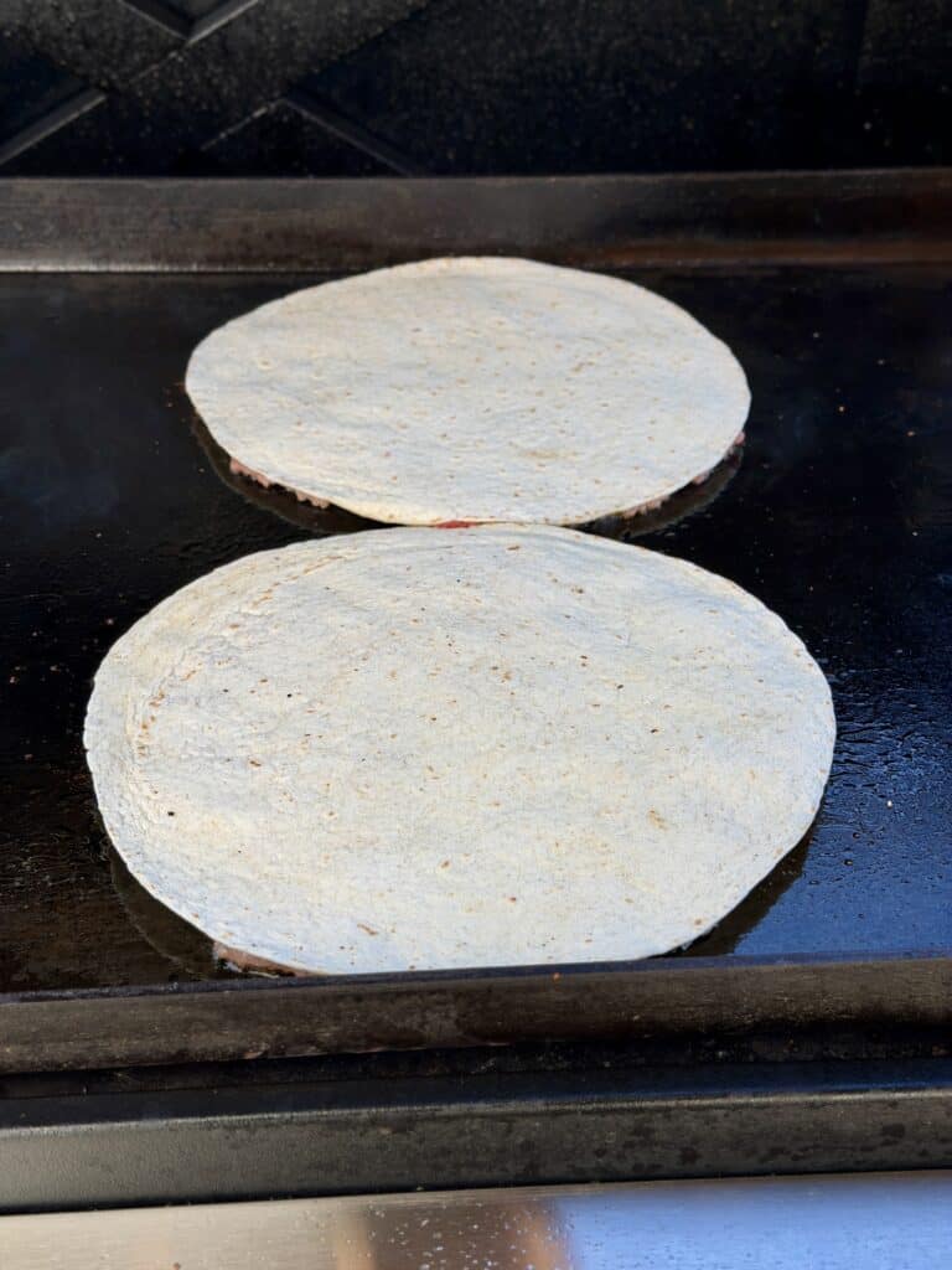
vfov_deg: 39.7
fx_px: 1760
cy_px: 635
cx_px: 476
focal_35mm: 48
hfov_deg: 30.3
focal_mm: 6.76
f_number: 1.78
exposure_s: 1/615
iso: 64
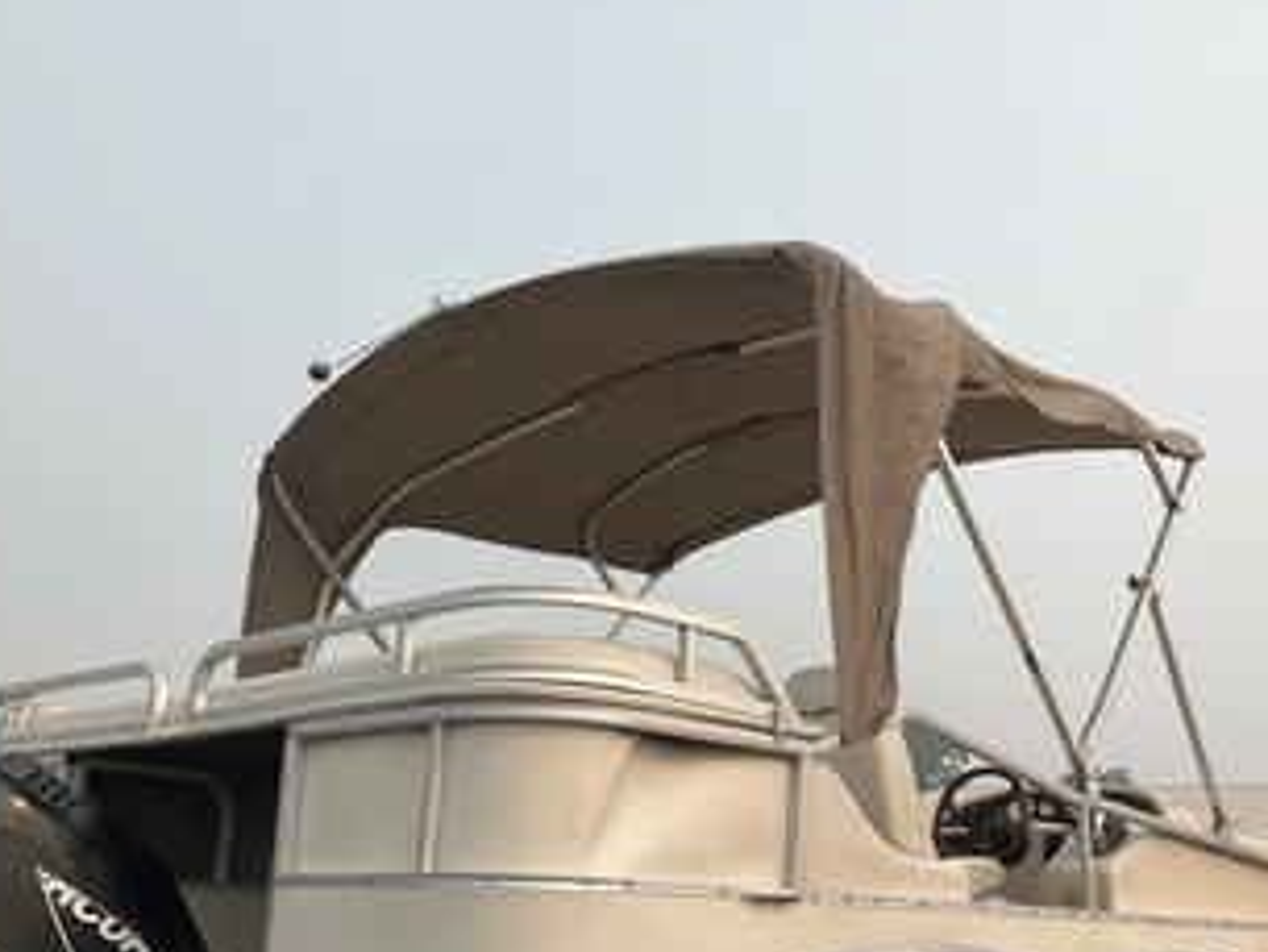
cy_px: 599
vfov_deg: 37.5
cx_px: 707
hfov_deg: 48.9
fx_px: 1393
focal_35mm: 38
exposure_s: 1/2227
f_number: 1.8
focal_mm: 3
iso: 25
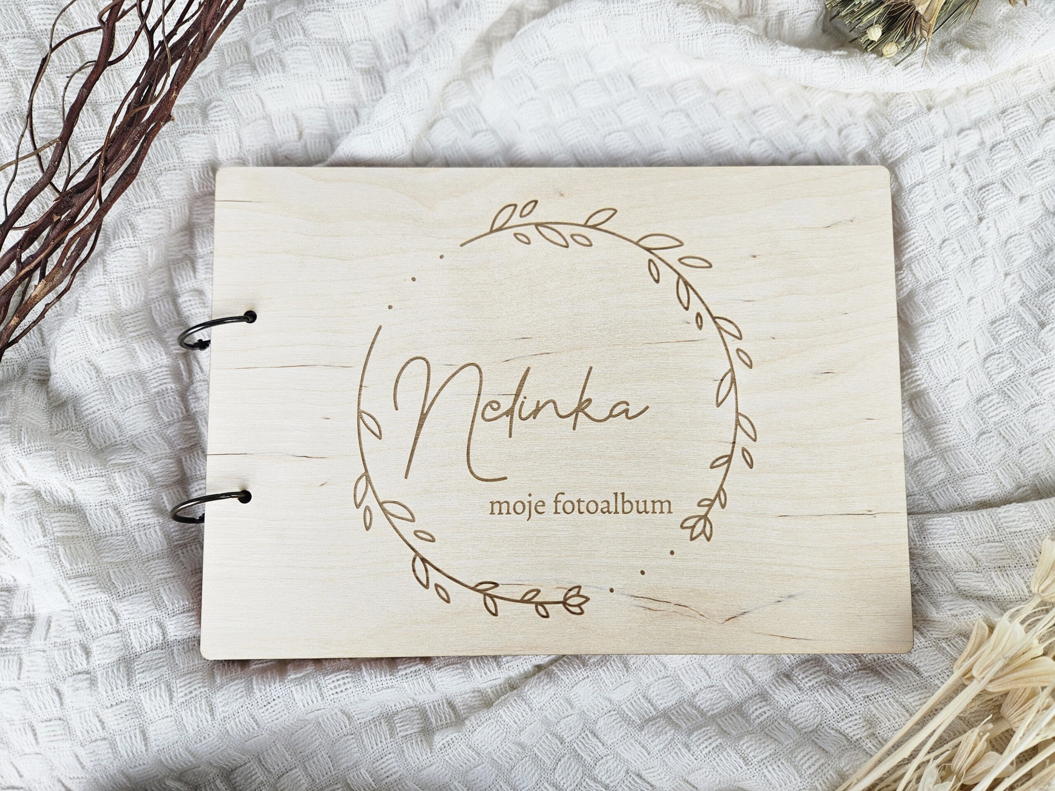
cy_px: 396
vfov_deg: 58.9
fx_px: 701
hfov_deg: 73.9
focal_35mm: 23
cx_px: 528
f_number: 1.8
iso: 32
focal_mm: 5.4
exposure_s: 1/100
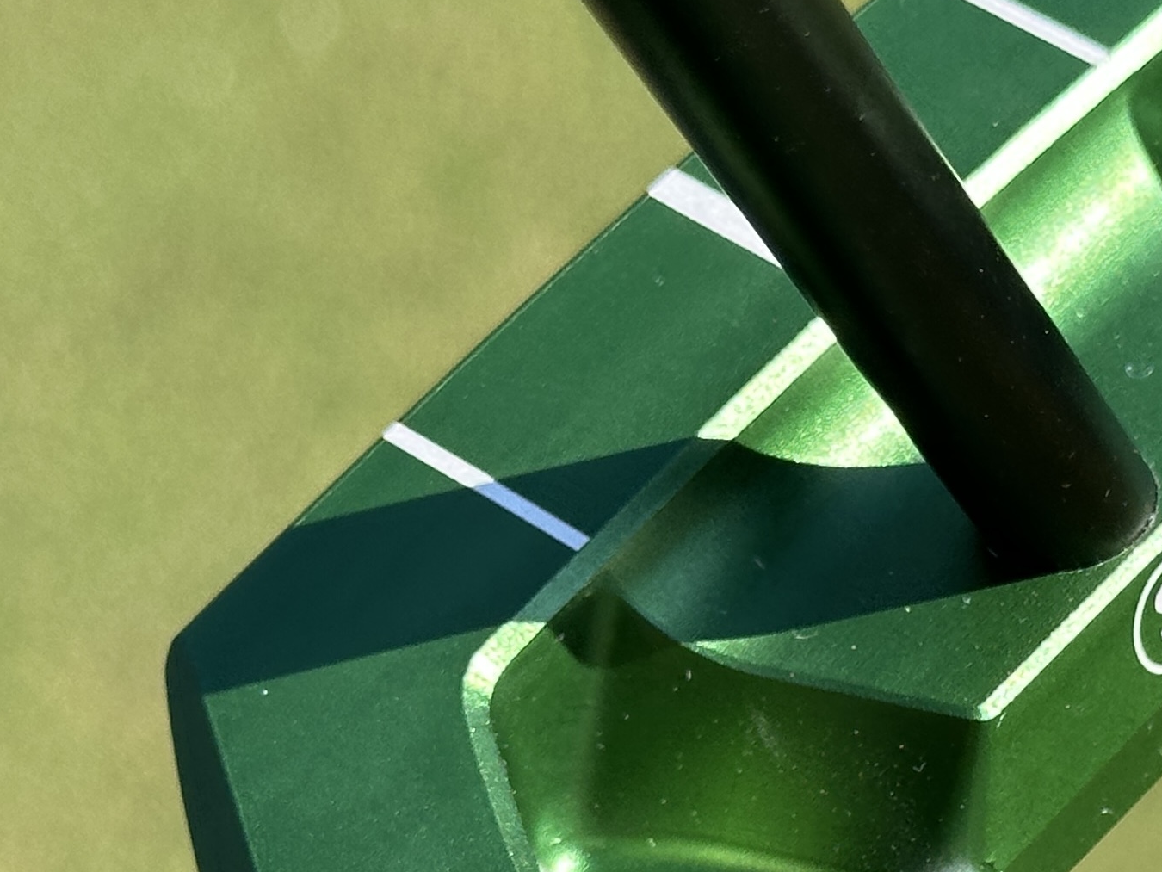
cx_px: 1346
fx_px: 3760
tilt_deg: -51.1
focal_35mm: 112
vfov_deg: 13.2
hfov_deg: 16.9
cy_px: 718
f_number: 1.78
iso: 64
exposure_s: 1/1212
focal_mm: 6.86
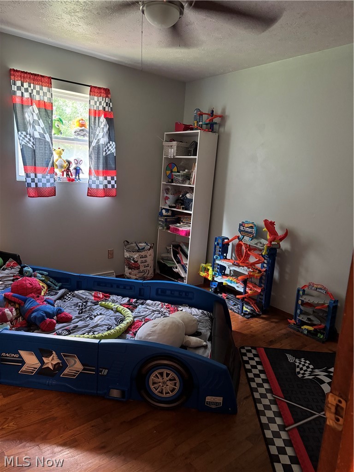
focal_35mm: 24
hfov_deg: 56.8
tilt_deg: -11.2
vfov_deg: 71.6
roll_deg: -3.0
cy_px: 236
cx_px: 177
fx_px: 327
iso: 1000
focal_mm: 6.76
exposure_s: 1/40
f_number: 1.78
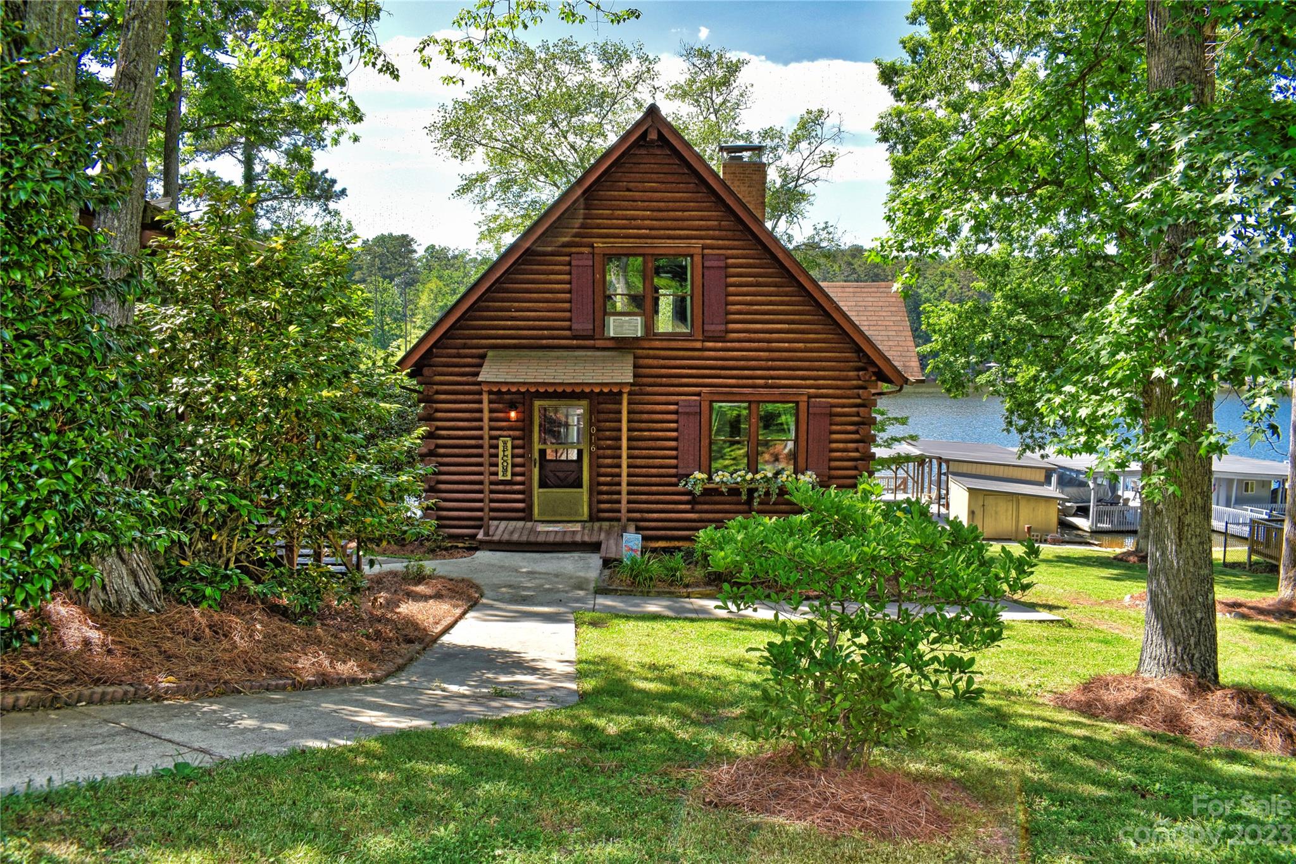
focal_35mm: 27
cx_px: 648
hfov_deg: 67.4
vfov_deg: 47.9
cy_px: 432
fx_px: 972
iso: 100
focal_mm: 18
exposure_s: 1/160
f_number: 6.3
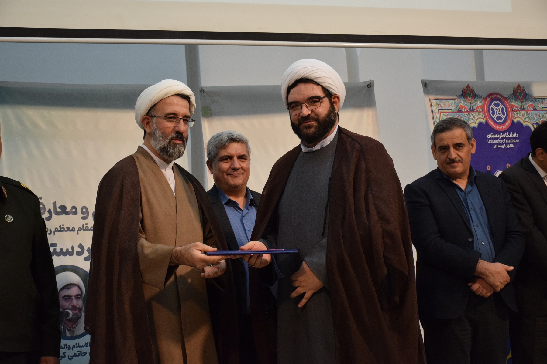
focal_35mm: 75
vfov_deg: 18.2
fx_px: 1139
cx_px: 274
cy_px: 182
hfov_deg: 27.0
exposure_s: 1/320
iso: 2000
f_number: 4.8
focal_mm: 50
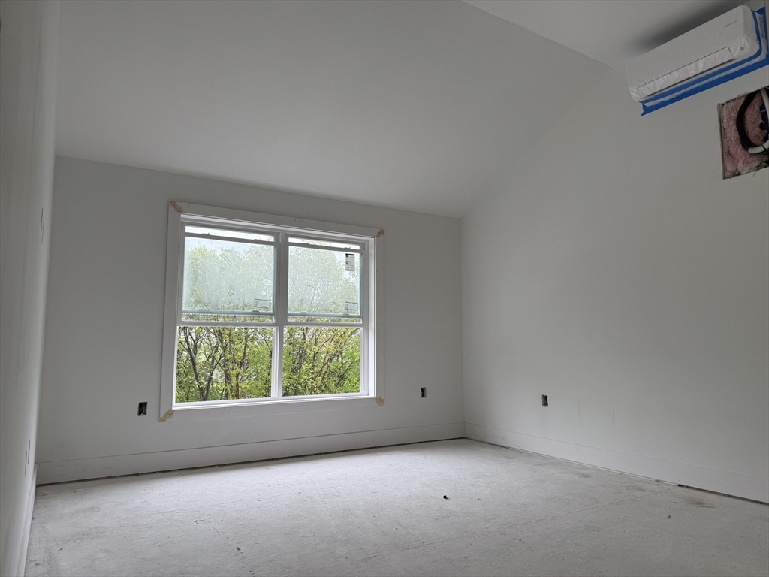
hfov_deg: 71.6
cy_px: 288
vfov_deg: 56.8
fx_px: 533
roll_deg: +0.1
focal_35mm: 24
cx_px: 384
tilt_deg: +6.5
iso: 64
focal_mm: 6.76
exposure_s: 1/179
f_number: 1.78
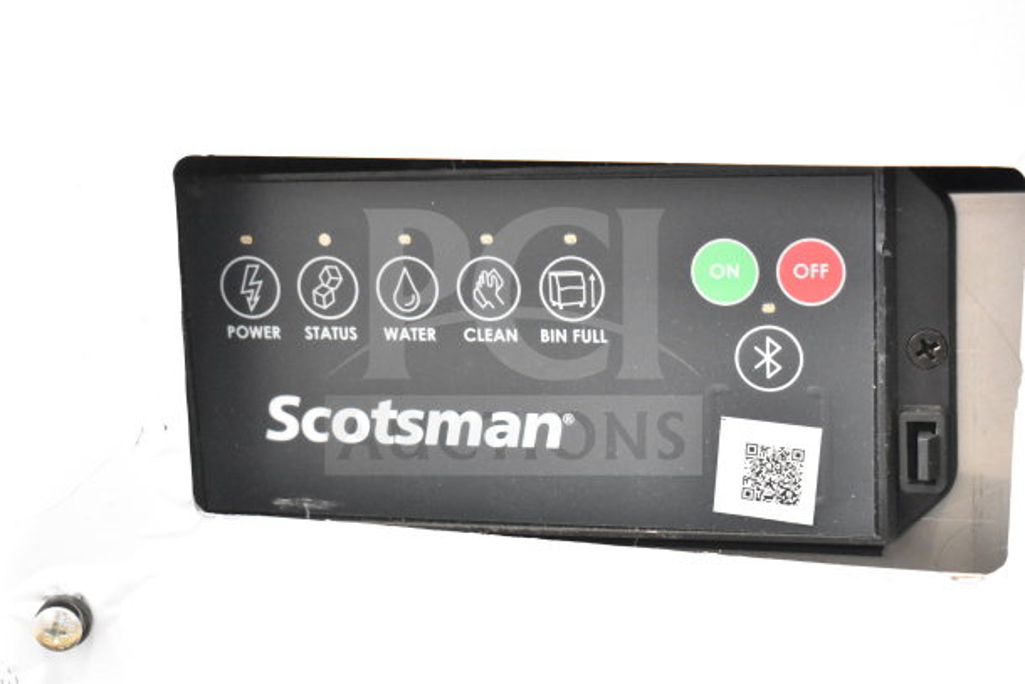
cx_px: 512
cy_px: 342
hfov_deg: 29.9
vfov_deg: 20.2
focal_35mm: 68
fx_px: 1922
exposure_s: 1/80
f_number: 5
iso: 9000
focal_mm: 45
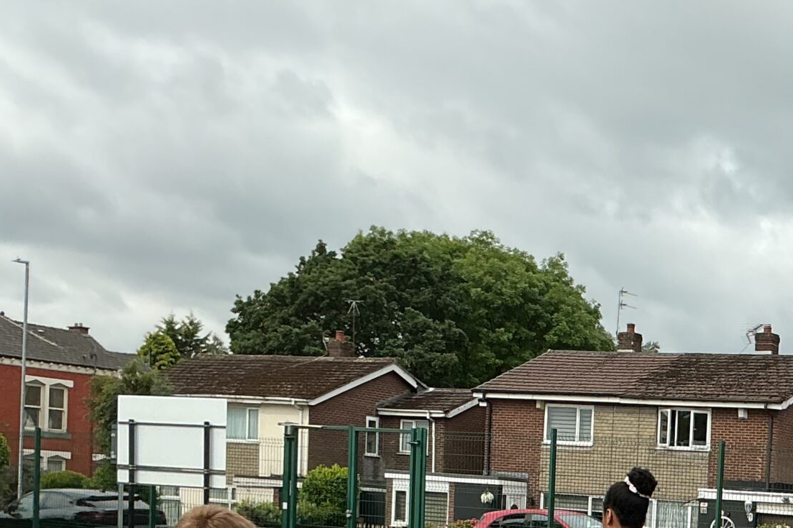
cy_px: 634
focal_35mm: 70
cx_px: 810
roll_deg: -4.0
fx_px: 1542
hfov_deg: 27.1
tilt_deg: -3.9
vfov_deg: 18.4
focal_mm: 3
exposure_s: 1/1342
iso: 25
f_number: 1.8
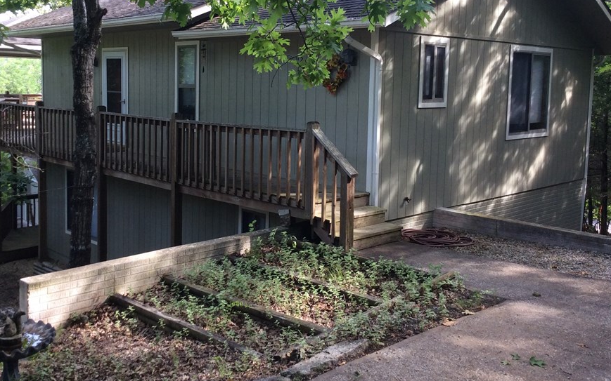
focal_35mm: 40
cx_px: 269
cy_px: 138
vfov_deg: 31.8
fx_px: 666
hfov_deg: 49.2
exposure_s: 1/120
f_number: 2.4
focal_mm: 3.3
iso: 40
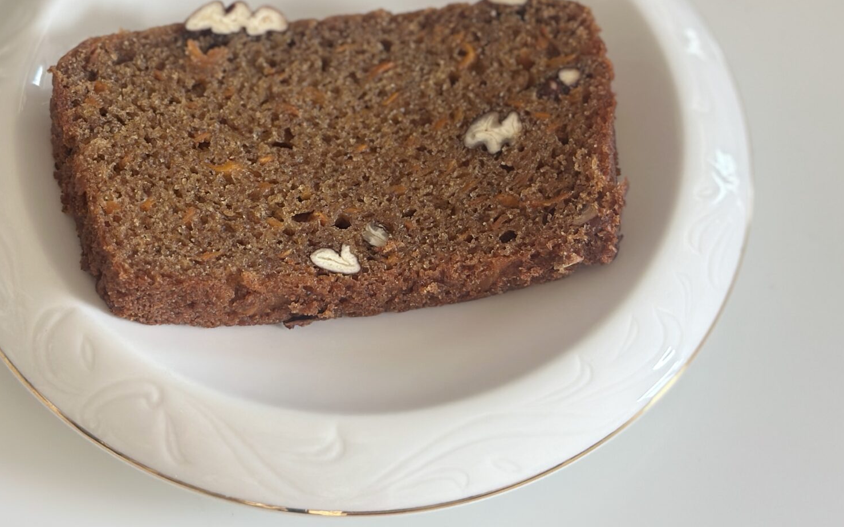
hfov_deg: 23.5
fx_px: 2024
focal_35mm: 88
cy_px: 126
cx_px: 462
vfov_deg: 14.8
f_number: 1.78
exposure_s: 1/150
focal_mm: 6.86
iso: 80
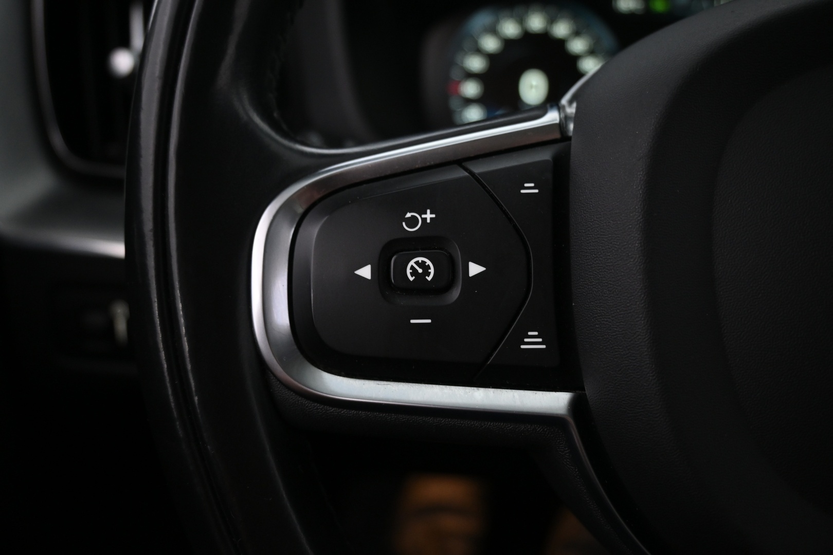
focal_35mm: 32
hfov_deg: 59.5
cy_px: 278
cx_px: 416
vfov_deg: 41.7
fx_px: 729
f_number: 4
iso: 1250
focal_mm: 21
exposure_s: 1/30
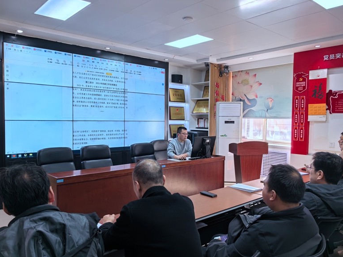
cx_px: 176
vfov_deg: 49.8
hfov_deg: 63.4
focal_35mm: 28
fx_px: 278
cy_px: 130
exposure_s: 1/120
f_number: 2
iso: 125
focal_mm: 5.75
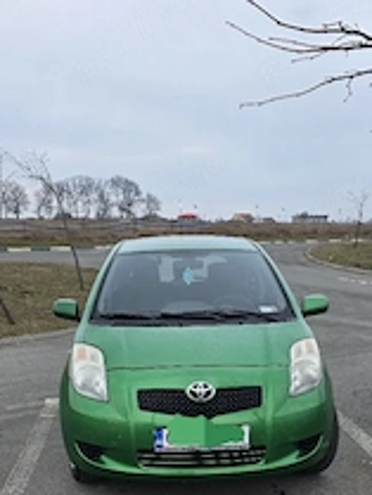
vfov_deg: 40.5
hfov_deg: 32.9
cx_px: 197
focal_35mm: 44
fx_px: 630
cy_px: 422
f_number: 1.7
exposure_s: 1/370
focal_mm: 6.3
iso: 32
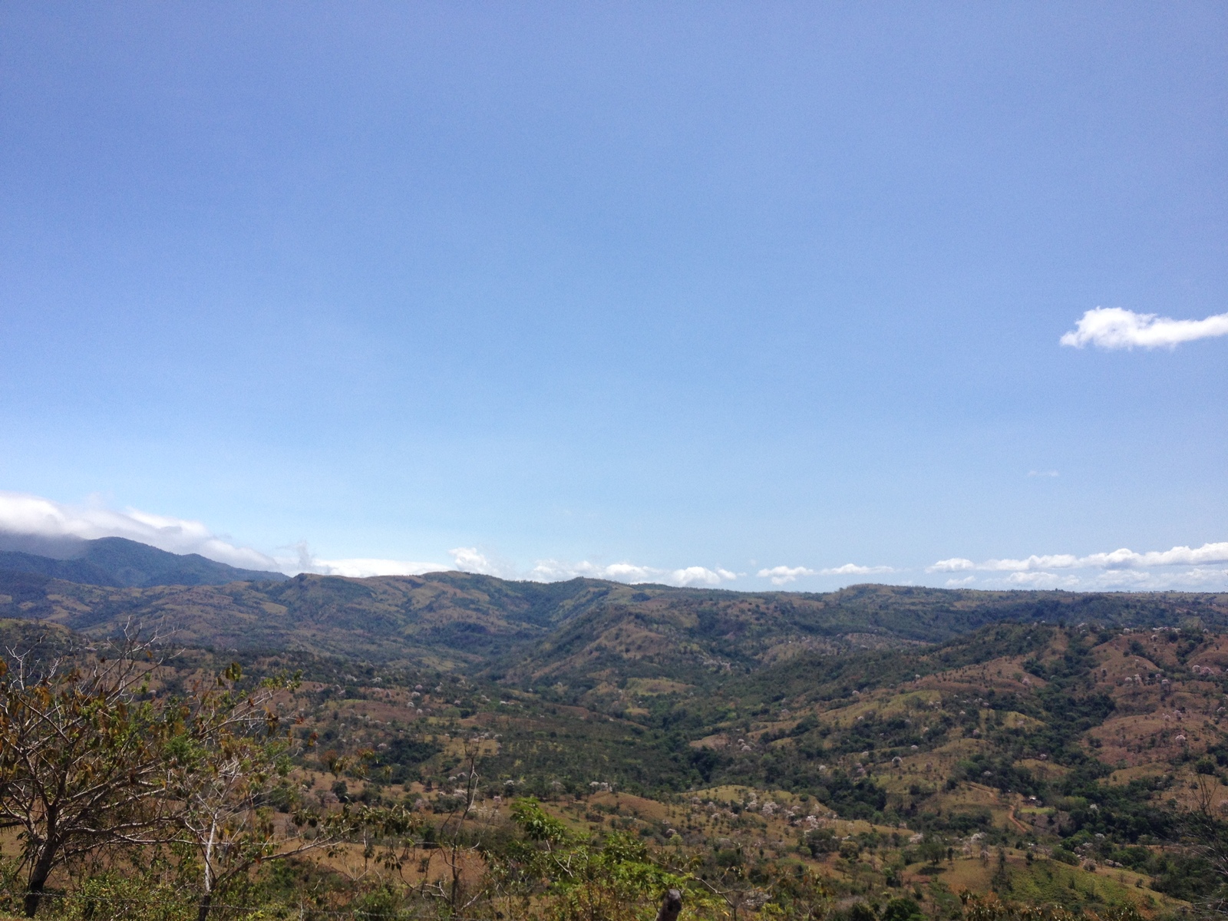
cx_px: 614
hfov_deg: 52.6
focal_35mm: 35
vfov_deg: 40.7
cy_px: 460
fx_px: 1242
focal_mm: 4.28
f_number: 2.4
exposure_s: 1/2907
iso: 50
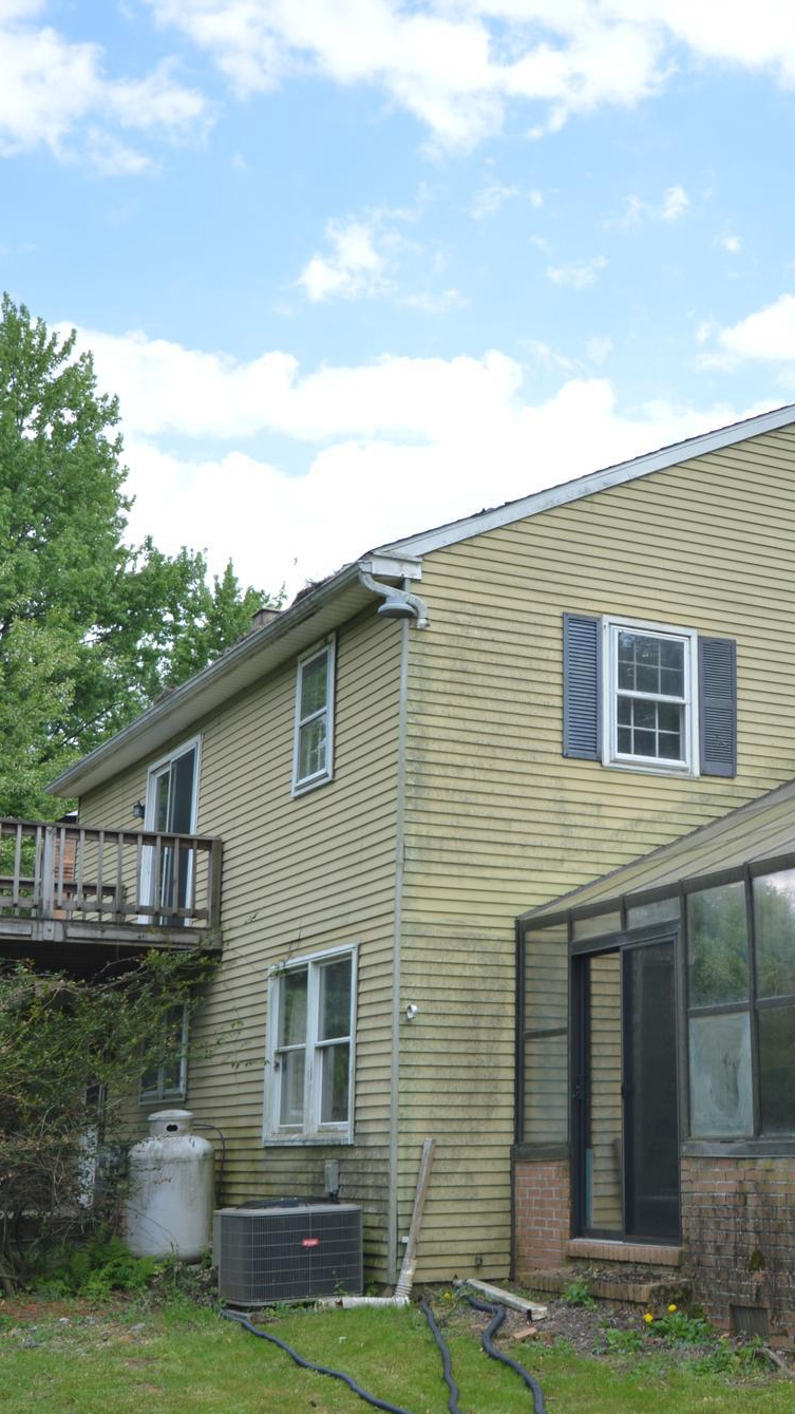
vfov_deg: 42.9
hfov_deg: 24.5
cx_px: 627
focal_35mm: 48
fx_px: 1799
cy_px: 703
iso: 100
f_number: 6.3
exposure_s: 1/160
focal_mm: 20
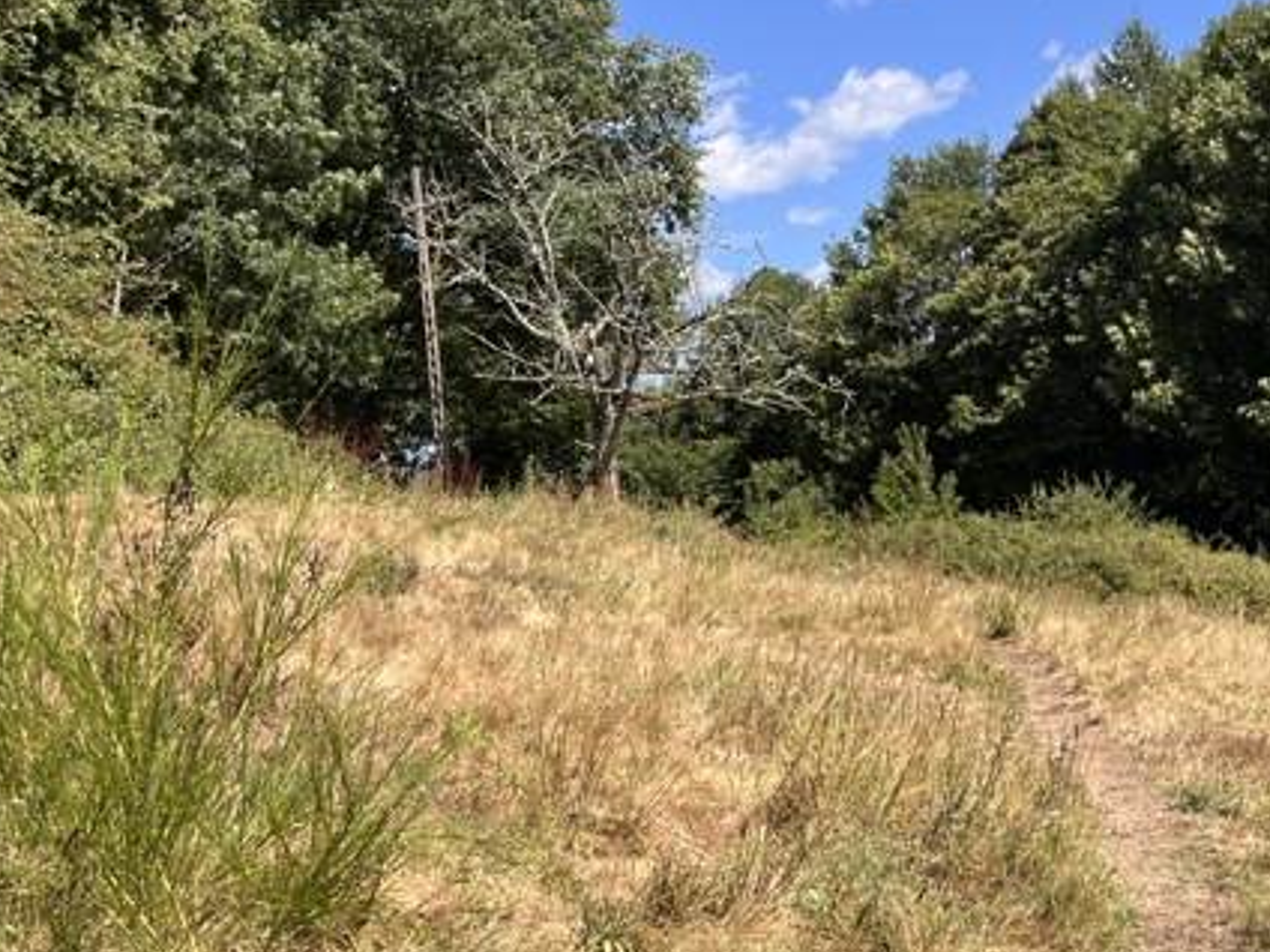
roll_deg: +7.1
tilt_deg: +1.7
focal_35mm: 49
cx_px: 1054
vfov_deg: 29.6
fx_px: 1798
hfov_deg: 37.2
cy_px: 386
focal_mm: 5.1
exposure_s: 1/2062
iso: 50
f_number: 1.6
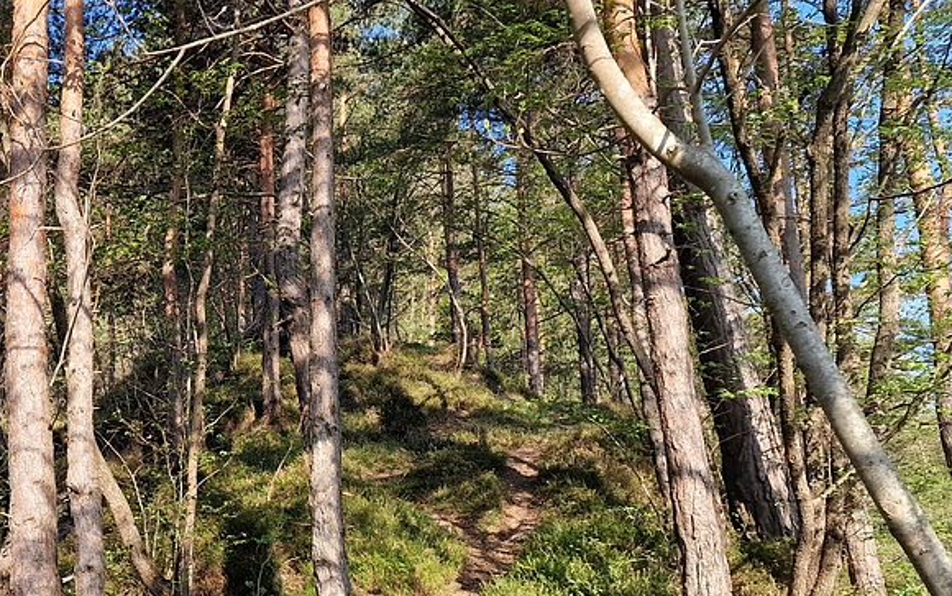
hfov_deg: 45.7
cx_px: 249
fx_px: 1090
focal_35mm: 42
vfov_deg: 30.3
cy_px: 404
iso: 50
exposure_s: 1/231
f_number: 1.8
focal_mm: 6.4
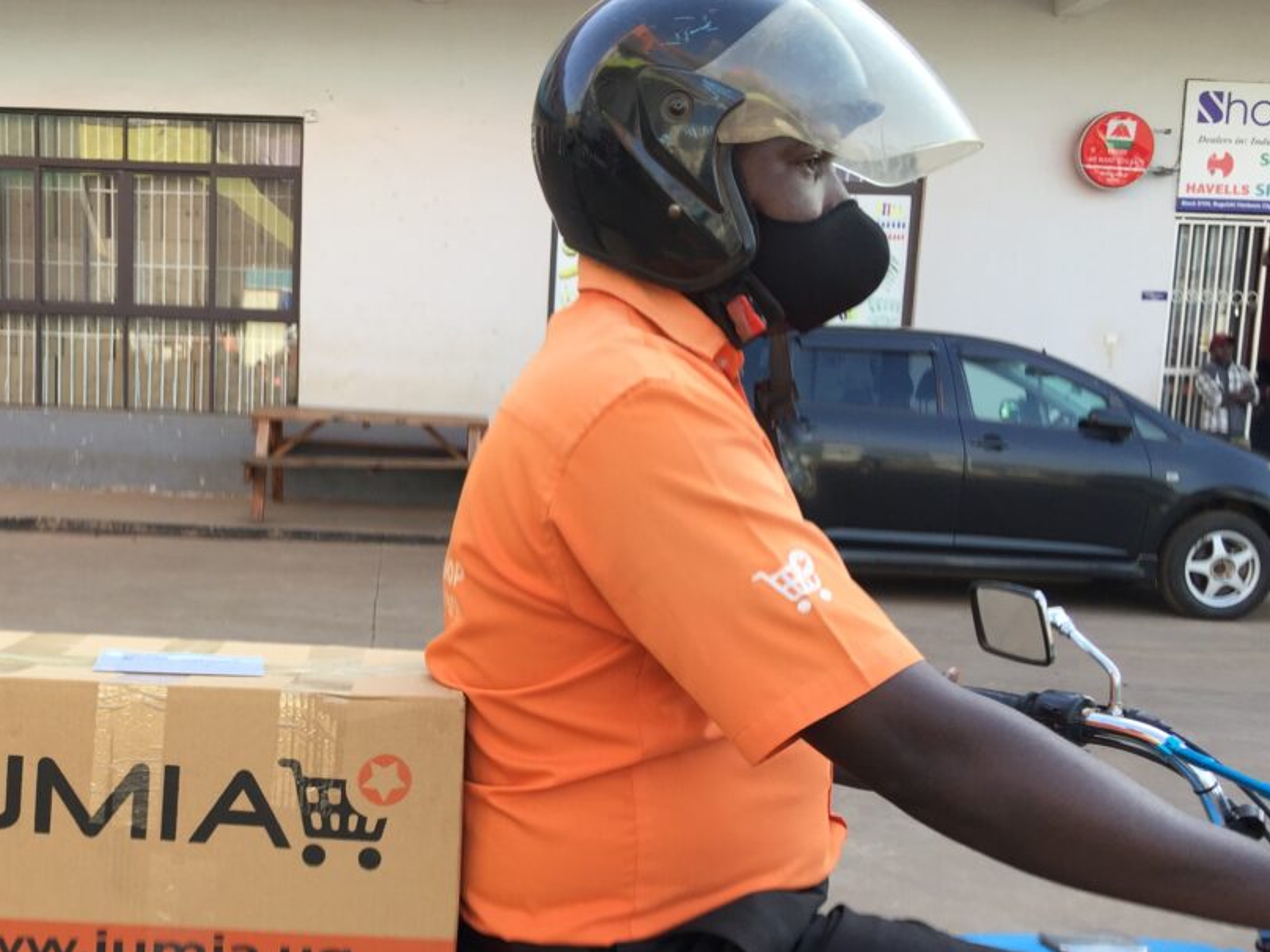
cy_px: 639
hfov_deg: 43.7
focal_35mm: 42
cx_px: 358
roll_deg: -4.0
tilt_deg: -9.3
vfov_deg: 34.0
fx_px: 1541
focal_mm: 4.15
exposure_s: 1/293
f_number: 2.2
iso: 32
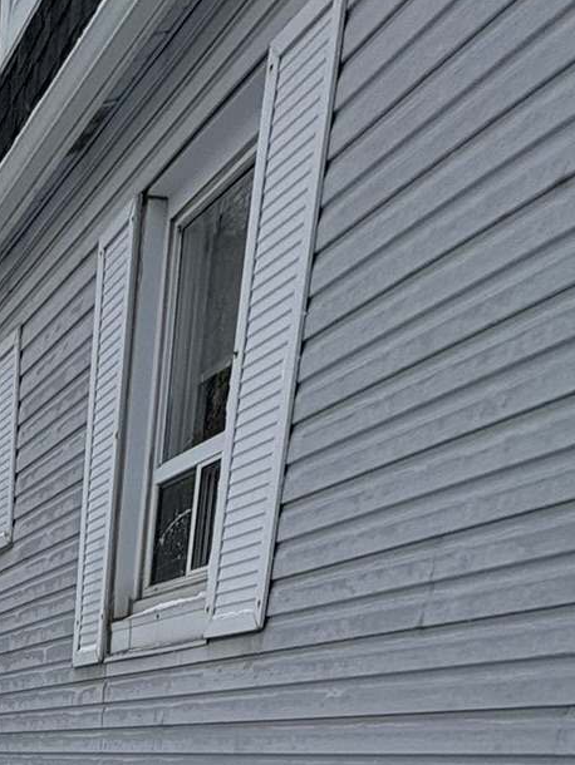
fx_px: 1040
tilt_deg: -23.6
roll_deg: -2.4
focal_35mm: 47
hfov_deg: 27.7
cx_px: -88
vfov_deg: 27.1
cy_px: 1171
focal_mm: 2.22
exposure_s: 1/756
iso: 40
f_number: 2.2
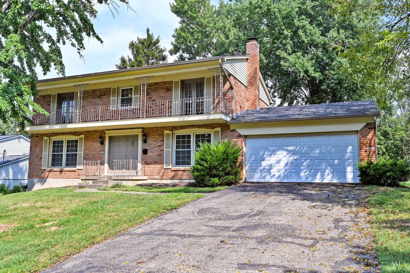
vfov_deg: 43.6
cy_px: 136
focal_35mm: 30
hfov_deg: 61.9
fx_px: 342
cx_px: 205
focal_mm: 30
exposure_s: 1/320
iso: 100
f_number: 6.3
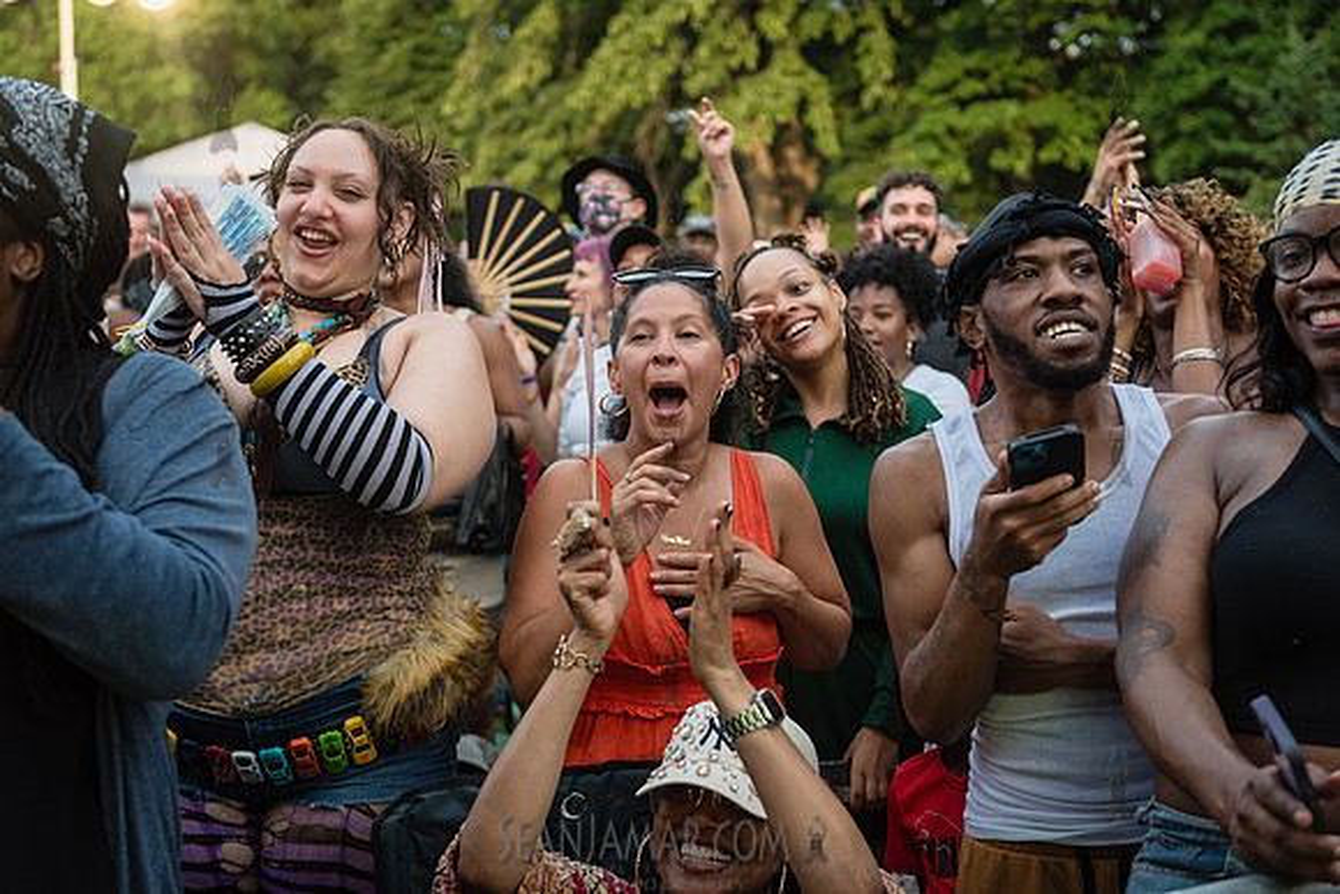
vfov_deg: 24.2
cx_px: 670
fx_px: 2085
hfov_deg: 35.6
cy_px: 447
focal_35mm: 56
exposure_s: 1/1600
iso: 1000
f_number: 3.2
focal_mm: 56
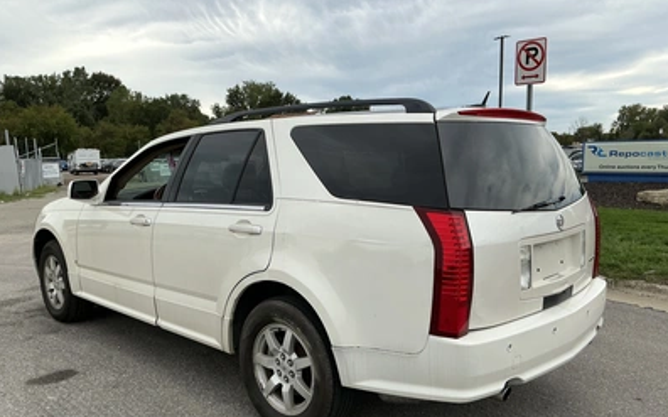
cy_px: 250
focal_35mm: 30
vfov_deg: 41.6
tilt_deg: -7.2
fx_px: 546
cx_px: 336
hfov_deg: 62.9
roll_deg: +1.8
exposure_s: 1/1055
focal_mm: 3
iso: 25
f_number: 1.8
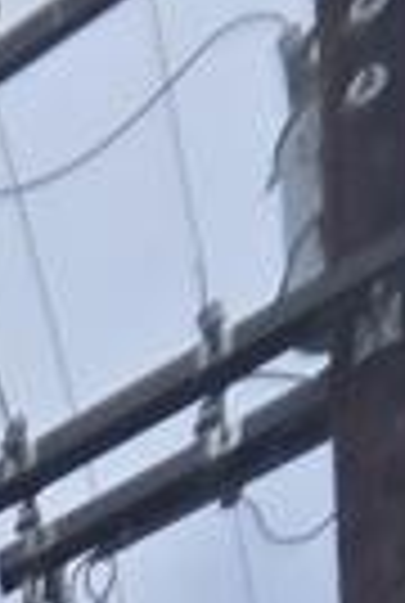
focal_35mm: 103
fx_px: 1729
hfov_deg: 8.2
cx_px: -1188
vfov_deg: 8.7
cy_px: 2272
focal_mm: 2.2
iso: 40
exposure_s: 1/2614
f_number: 1.9
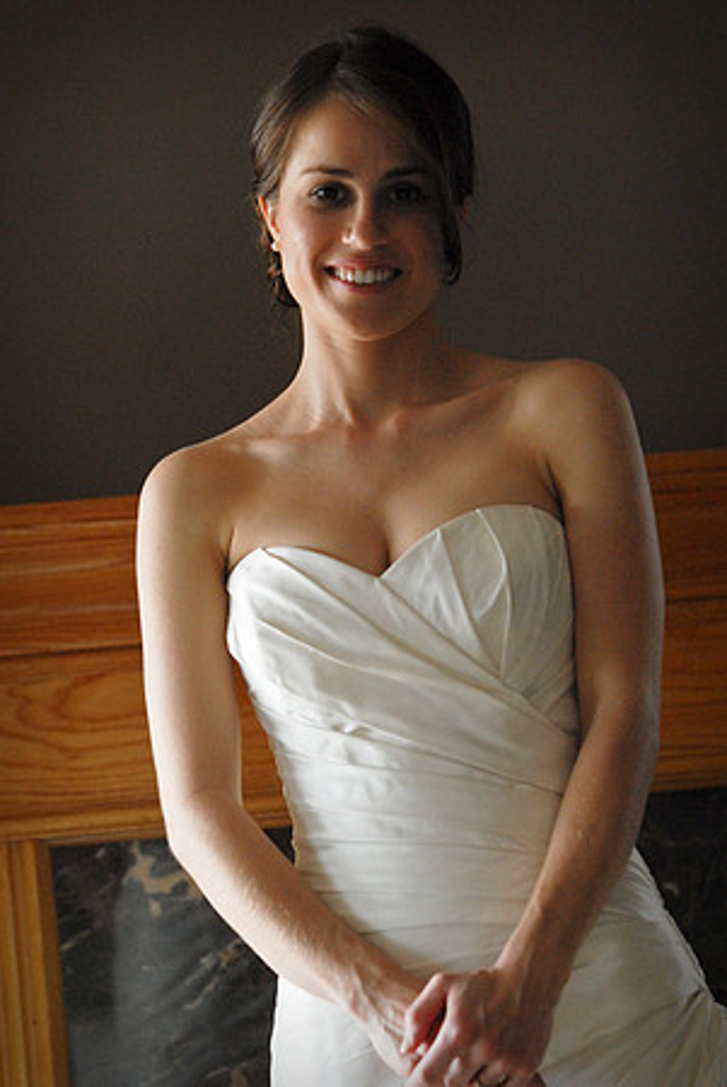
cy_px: 544
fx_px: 3898
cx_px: 364
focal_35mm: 129
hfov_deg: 10.7
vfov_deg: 15.9
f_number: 3.2
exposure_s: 1/250
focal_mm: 86
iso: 640
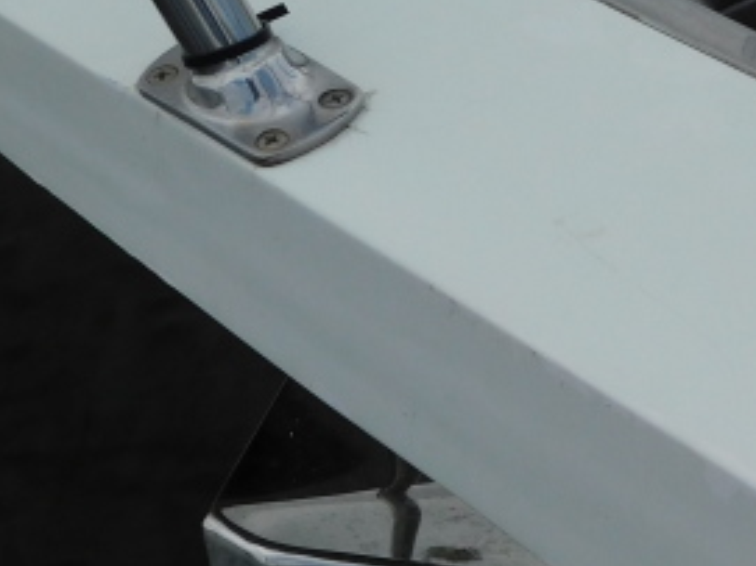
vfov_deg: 8.5
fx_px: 3798
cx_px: 887
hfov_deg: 11.2
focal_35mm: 174
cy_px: 382
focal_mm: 10.4
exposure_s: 1/400
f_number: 8
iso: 125
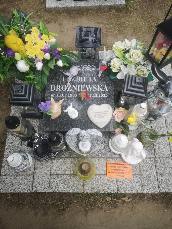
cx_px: 86
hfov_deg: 51.4
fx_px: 179
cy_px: 114
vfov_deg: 65.3
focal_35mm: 27
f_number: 1.8
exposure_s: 1/148
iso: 50
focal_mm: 5.58
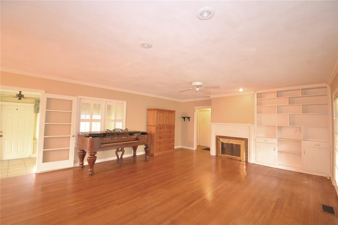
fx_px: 141
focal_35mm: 15
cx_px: 169
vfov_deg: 77.3
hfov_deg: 100.4
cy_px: 112
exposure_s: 1/30
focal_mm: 10
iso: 900
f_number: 4.5
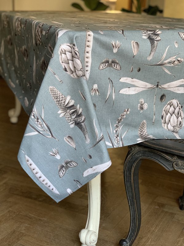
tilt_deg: -16.8
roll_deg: +2.3
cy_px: 123
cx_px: 92
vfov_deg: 36.8
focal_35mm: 52
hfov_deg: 28.0
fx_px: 369
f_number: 2.4
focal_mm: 6
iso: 250
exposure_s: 1/60
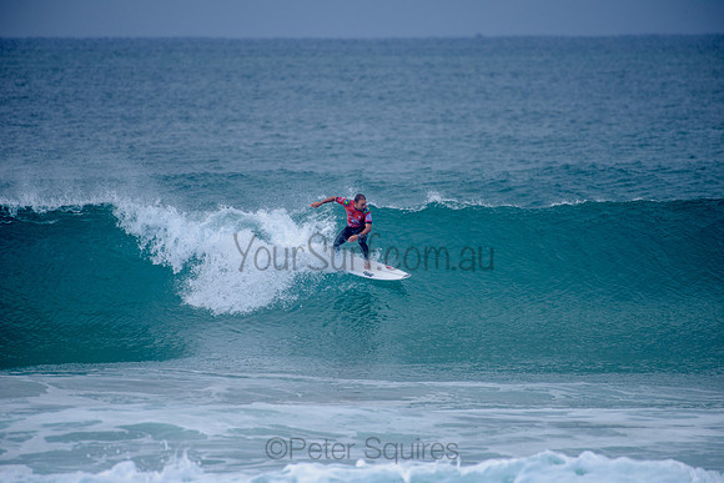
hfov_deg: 4.1
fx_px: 10231
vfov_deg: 2.7
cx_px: 362
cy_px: 242
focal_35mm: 509
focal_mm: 500
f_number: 5.6
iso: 125
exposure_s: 1/800
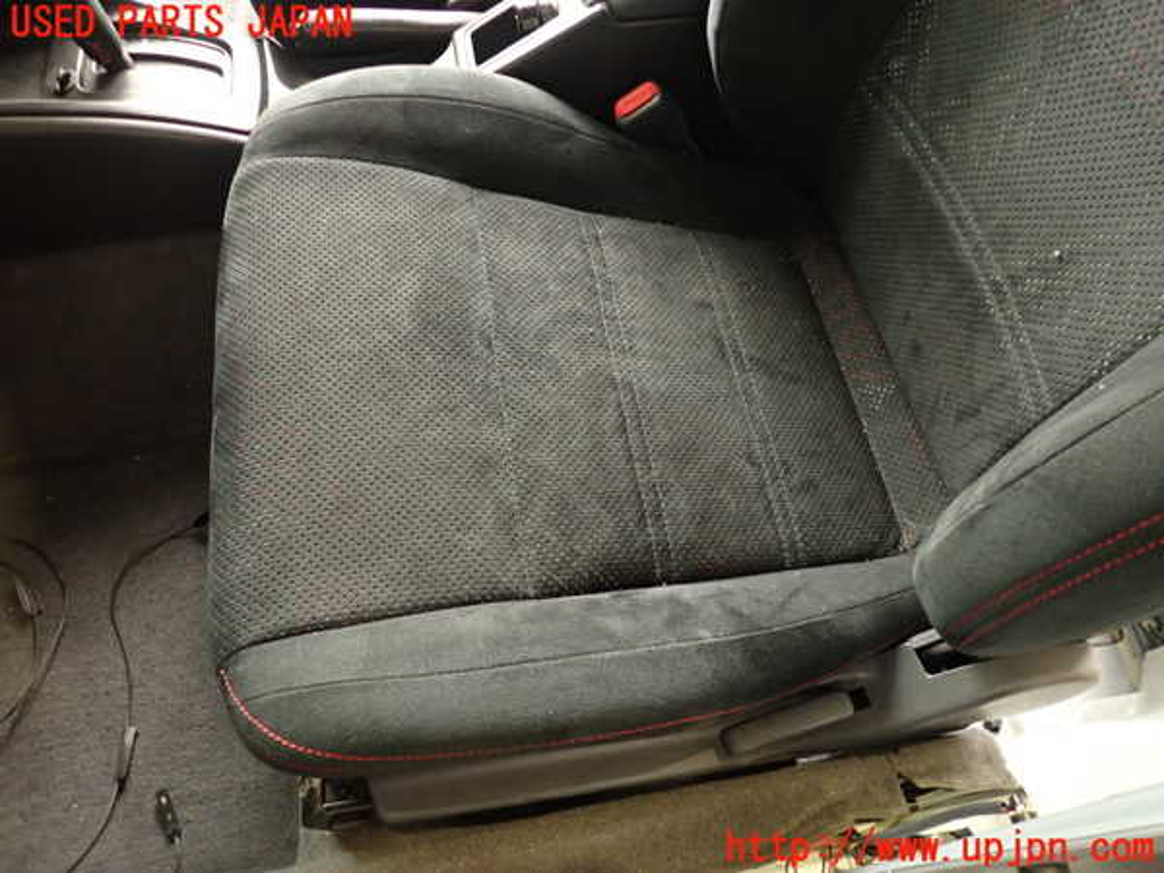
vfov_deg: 54.9
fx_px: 841
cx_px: 582
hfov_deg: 69.4
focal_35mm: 25
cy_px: 436
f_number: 2
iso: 250
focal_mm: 4.5
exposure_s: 1/30
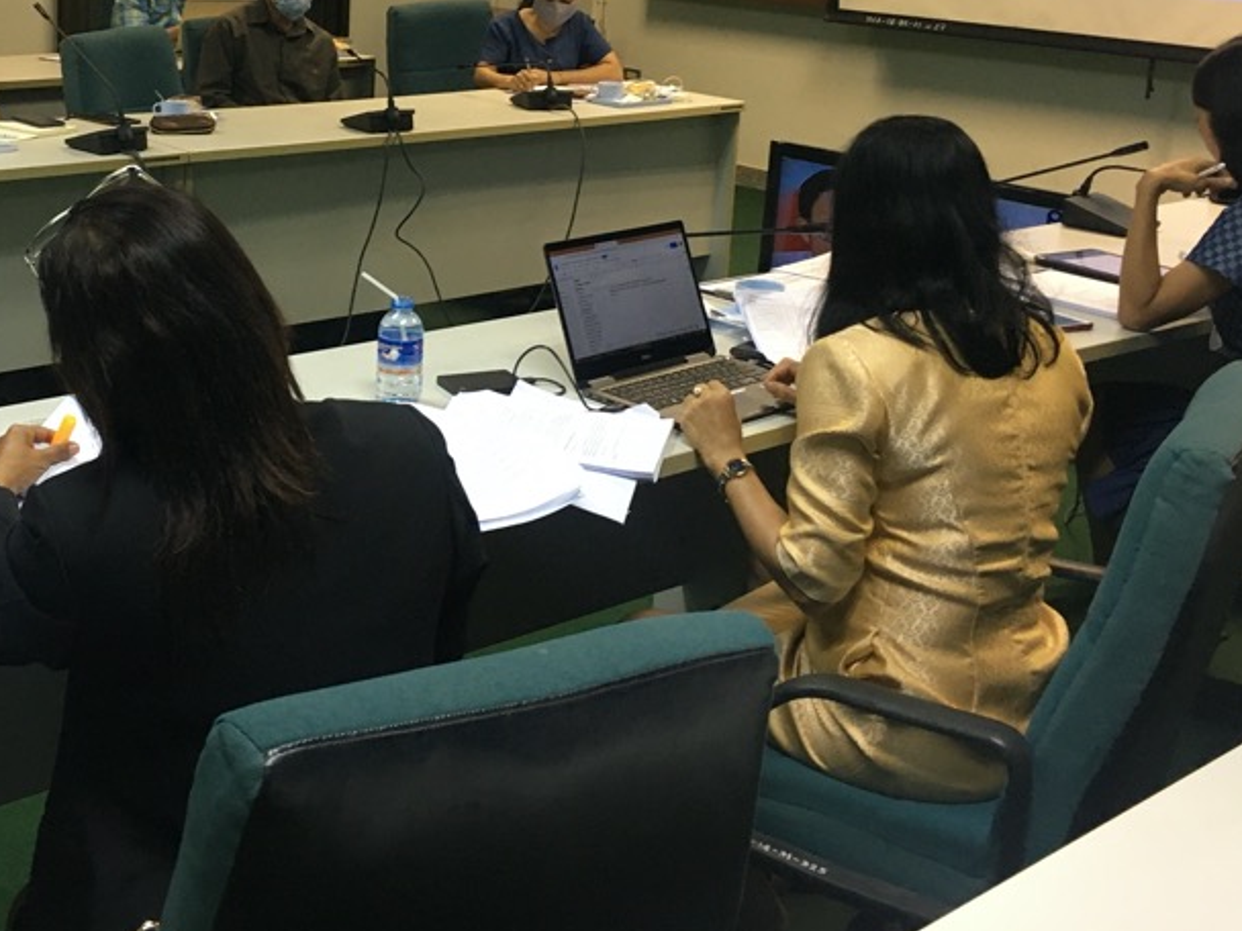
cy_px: 164
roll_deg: -2.2
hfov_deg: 38.2
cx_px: 353
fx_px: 1758
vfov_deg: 28.9
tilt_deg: -10.0
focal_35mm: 49
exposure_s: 1/33
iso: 125
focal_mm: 4.15
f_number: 2.2
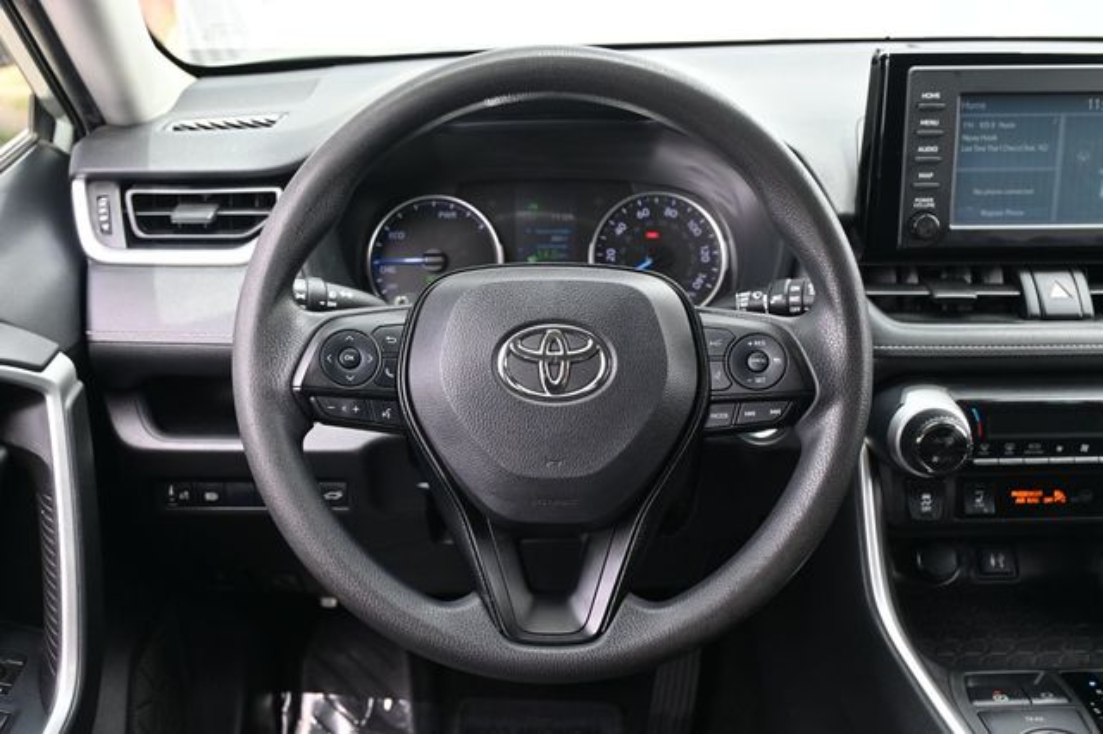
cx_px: 552
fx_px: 1217
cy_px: 367
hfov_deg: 48.7
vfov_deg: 33.6
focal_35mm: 40
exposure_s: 1/125
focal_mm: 26.5
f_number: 4.5
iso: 400
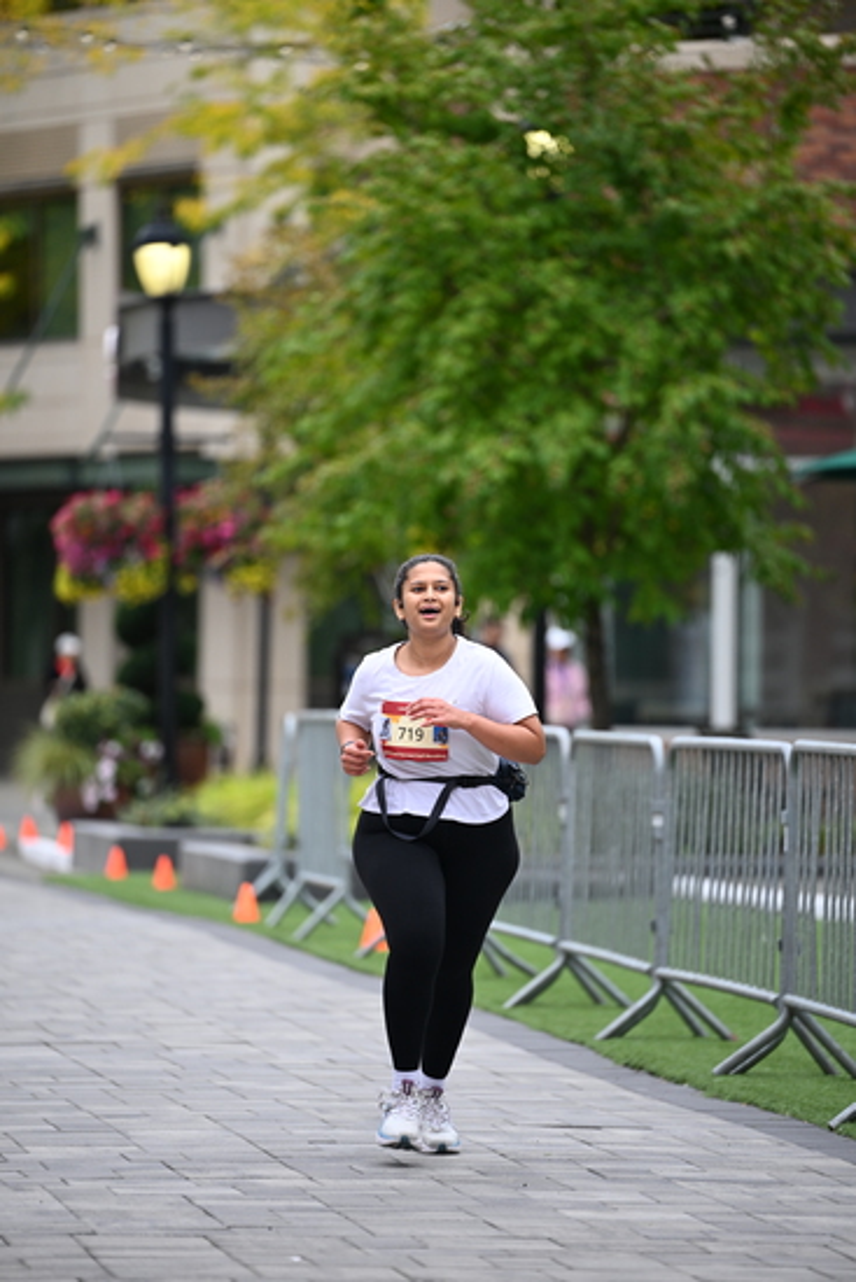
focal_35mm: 200
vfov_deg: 10.3
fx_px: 7128
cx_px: 428
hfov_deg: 6.9
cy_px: 641
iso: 400
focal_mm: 200
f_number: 2.8
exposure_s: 1/1250
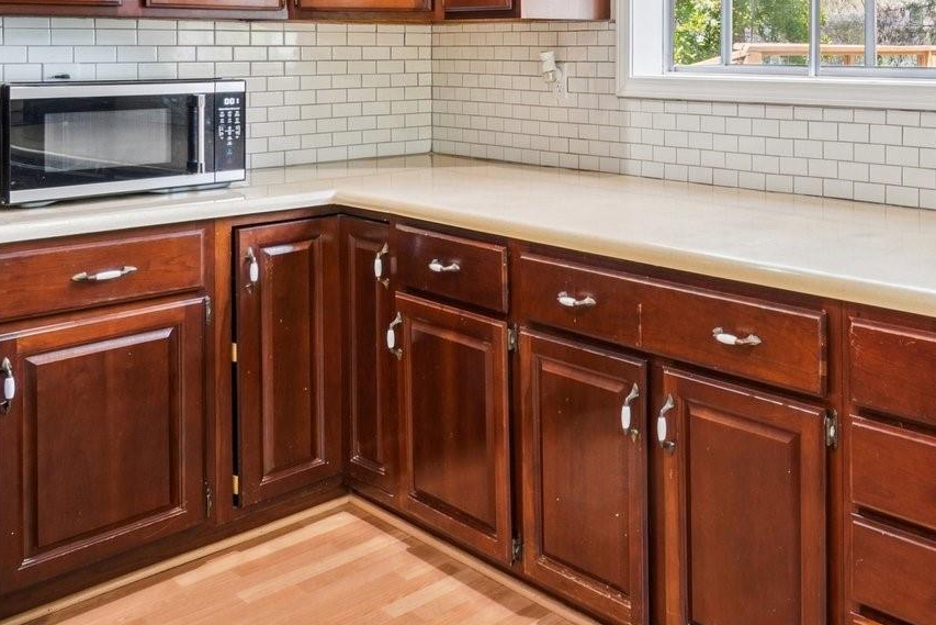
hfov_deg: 45.6
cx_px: 916
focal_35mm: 36
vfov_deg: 34.8
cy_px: 65
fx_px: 936
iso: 400
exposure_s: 1/6
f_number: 8
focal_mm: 10
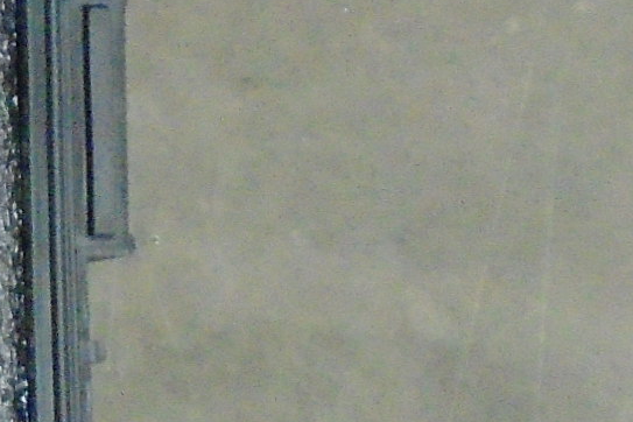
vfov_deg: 10.6
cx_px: -858
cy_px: 251
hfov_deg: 12.6
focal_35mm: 129
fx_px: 2268
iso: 800
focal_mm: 4.6
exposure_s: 1/40
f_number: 3.2
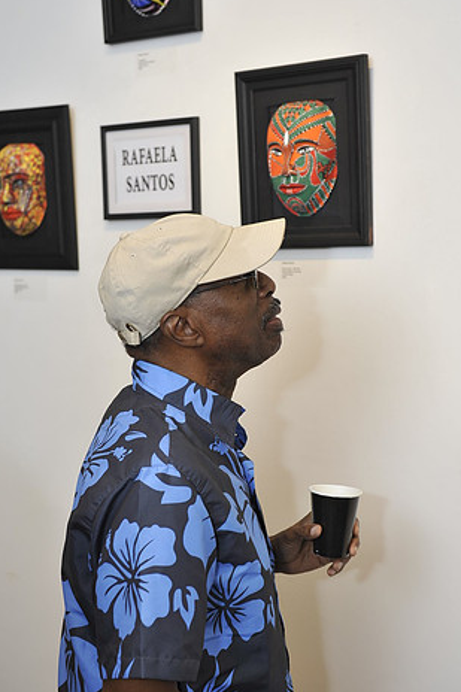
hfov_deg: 22.6
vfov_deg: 33.4
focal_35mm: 60
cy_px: 350
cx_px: 210
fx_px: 1153
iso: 200
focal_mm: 48
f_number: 3.5
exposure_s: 1/200
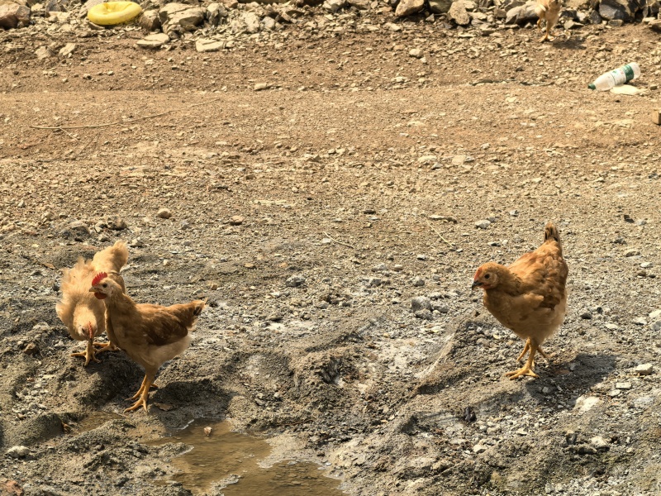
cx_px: 330
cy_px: 248
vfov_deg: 11.0
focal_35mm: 135
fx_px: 2578
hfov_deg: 14.6
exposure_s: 1/350
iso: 50
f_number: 3
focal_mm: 14.6
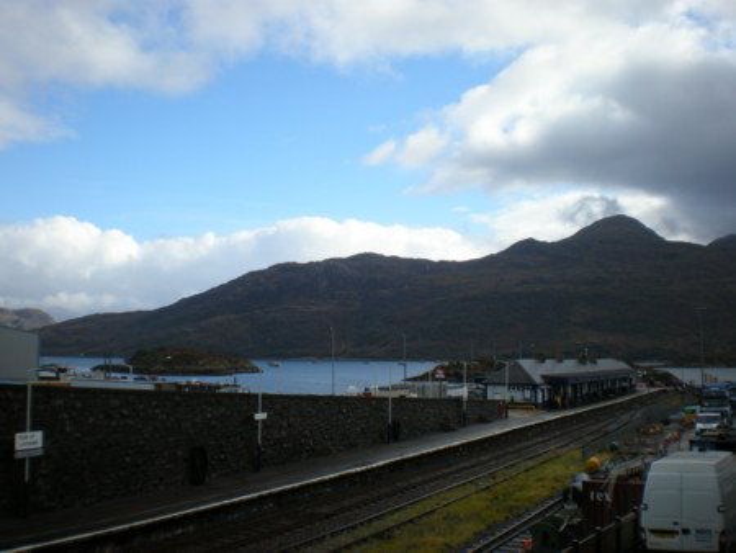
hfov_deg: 49.0
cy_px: 276
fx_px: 808
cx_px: 368
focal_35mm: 38
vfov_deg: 37.8
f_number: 4.6
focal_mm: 6.3
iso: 64
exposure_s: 1/380
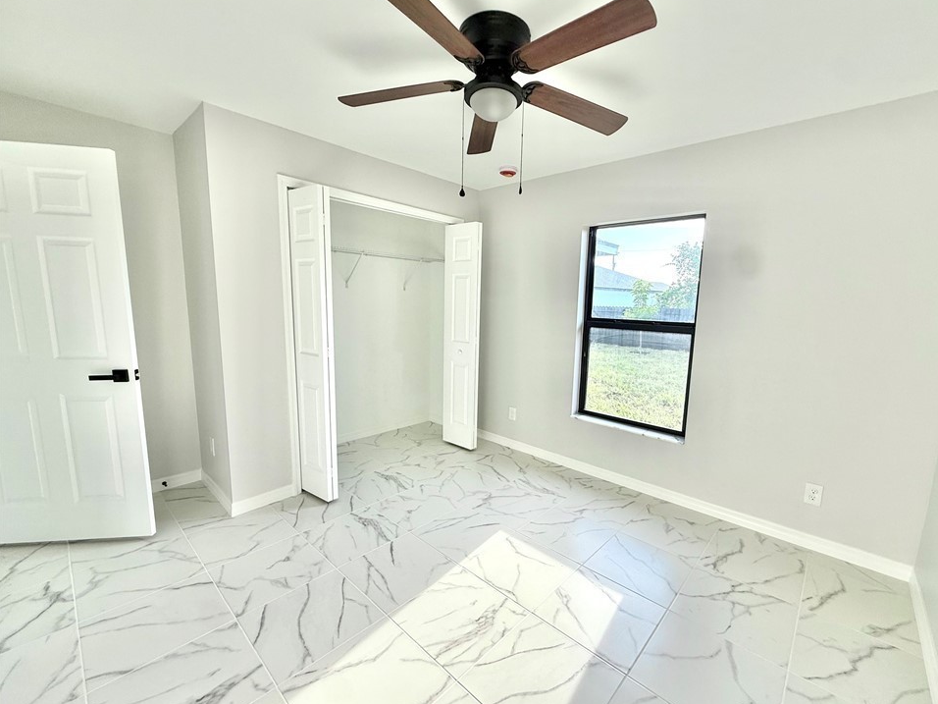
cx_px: 499
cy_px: 362
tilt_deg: -7.5
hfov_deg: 98.0
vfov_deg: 81.7
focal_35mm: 15
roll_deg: -1.8
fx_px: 406
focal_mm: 2.22
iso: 64
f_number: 2.2
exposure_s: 1/186
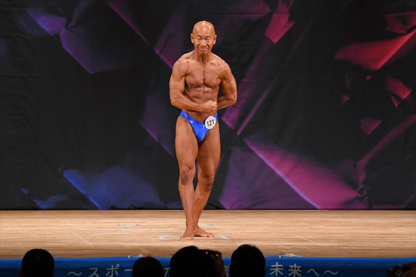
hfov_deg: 8.1
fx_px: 2945
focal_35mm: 255
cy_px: 138
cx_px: 208
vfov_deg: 5.4
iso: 3200
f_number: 5.6
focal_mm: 170
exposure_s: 1/400
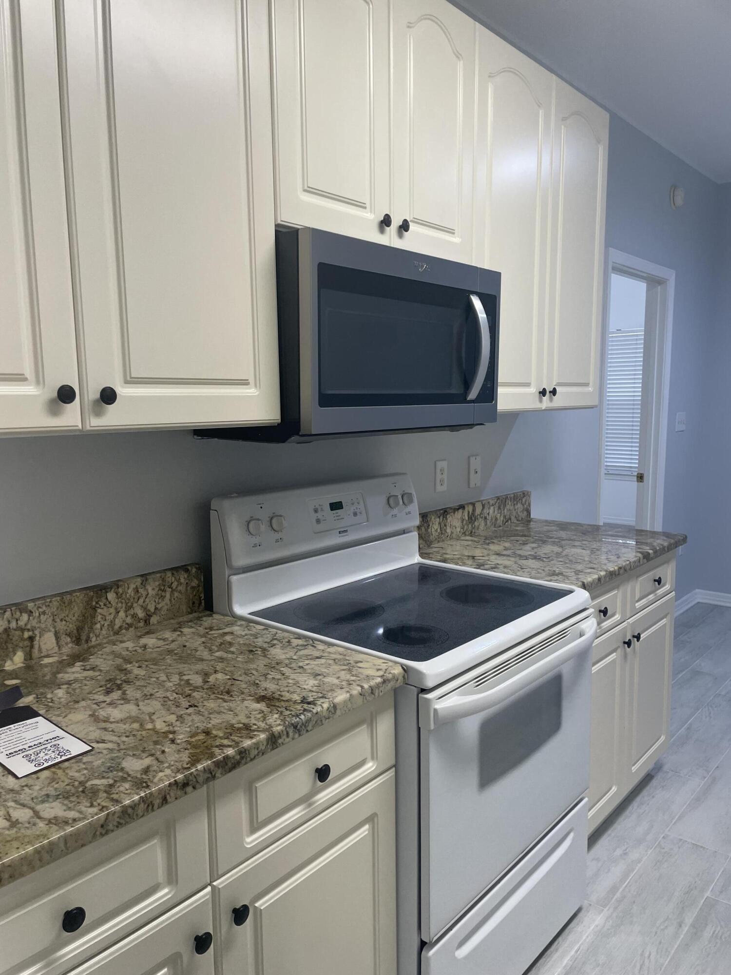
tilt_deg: -6.7
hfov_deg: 53.1
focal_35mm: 26
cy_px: 488
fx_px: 732
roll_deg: +0.1
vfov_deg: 67.3
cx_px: 366
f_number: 1.6
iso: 80
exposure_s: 1/120
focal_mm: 4.2
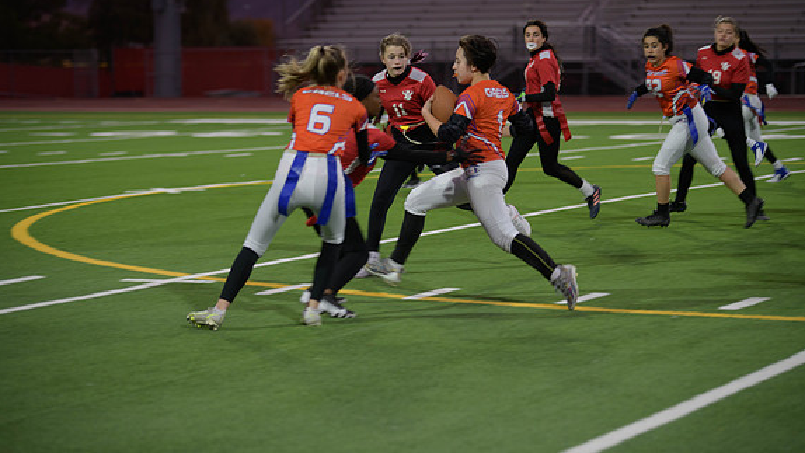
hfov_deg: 16.9
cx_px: 402
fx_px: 2711
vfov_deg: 9.5
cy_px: 186
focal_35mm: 127
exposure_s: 1/200
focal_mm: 120
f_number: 2.8
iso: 450
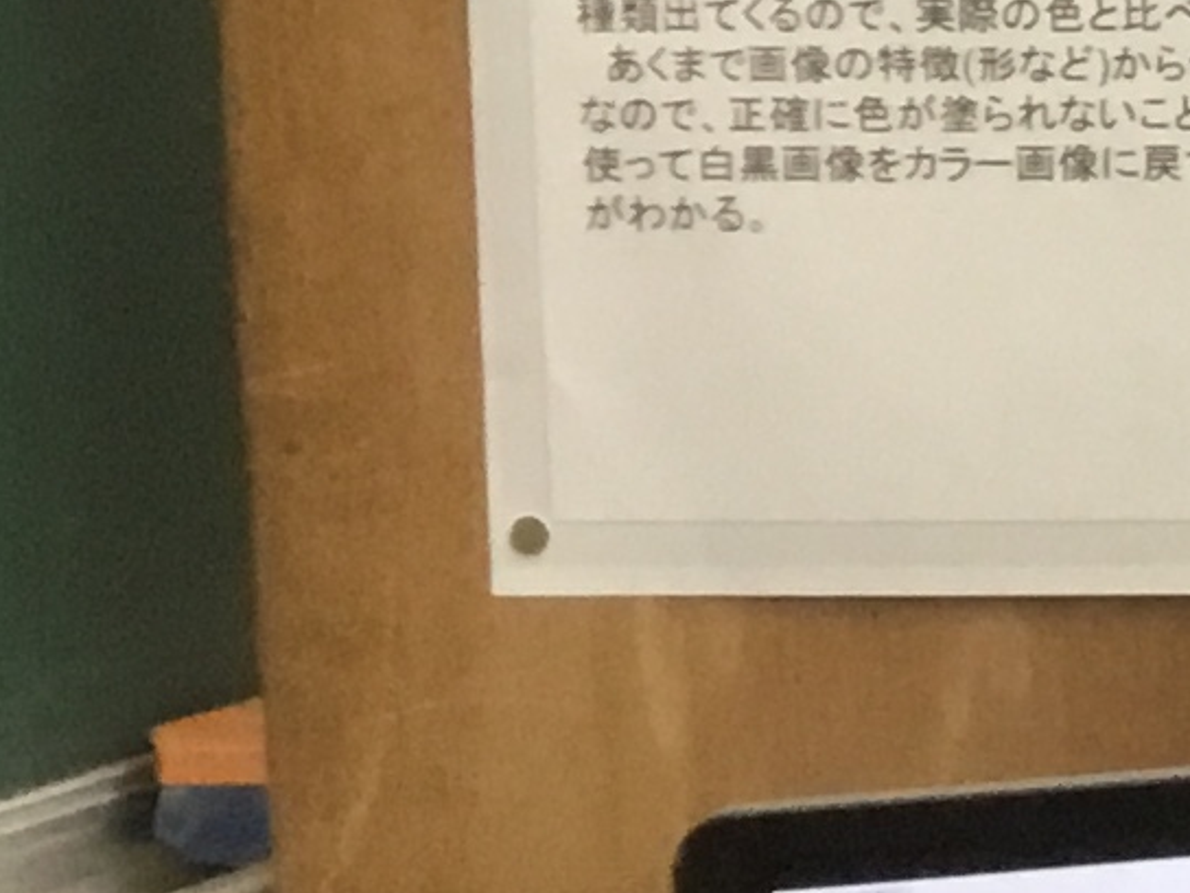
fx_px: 6394
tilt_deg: -5.9
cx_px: 3347
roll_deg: +1.0
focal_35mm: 186
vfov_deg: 8.0
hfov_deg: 9.0
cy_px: 287
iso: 40
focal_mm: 3.3
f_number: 2.4
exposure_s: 1/30
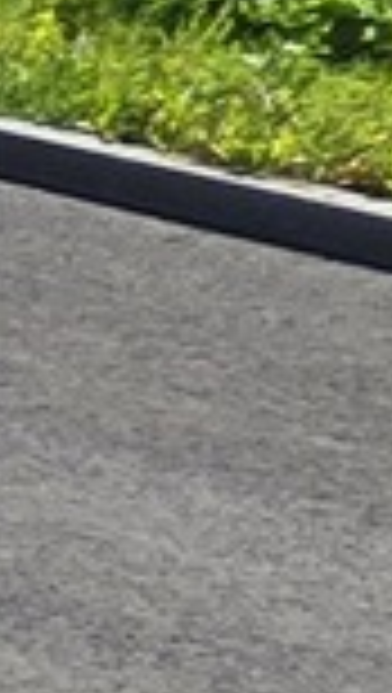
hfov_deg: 3.4
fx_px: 2707
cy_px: 900
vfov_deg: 14.0
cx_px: -3019
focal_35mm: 147
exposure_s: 1/1742
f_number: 1.9
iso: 40
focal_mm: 2.2
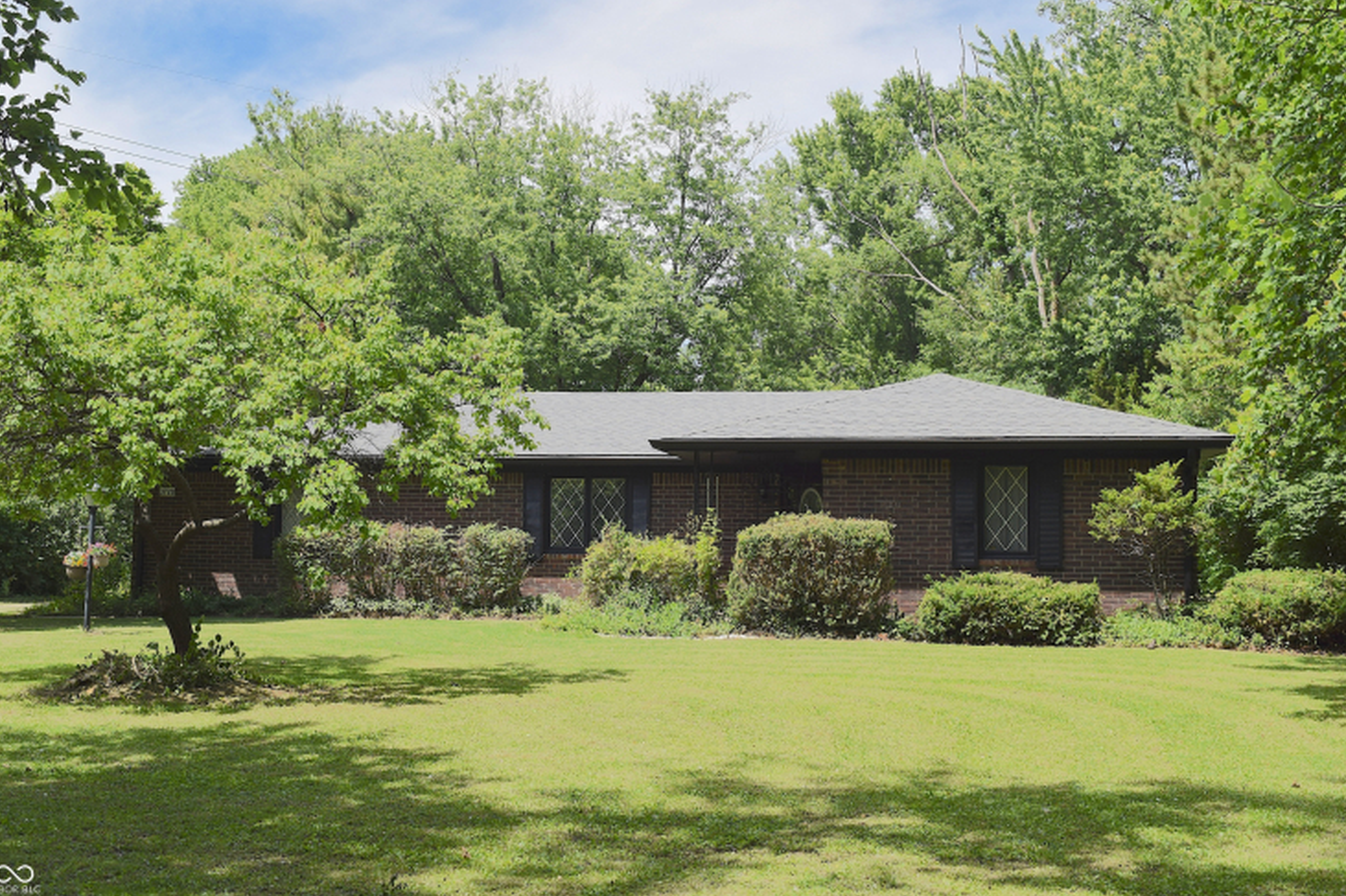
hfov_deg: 46.9
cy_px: 445
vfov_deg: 32.2
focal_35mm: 42
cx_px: 664
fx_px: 1552
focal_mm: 27
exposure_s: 1/320
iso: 200
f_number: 9
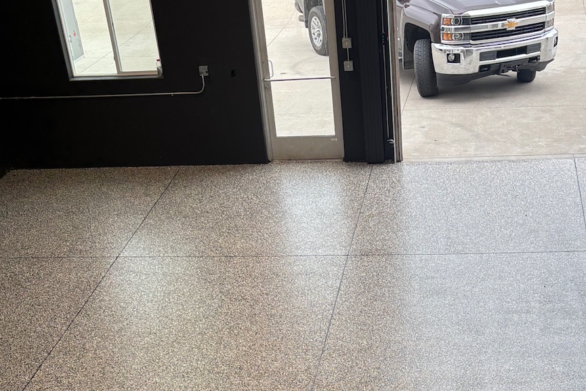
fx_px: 1042
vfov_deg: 19.9
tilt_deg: -34.7
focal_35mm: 64
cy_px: 474
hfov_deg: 31.2
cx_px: 390
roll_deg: +3.5
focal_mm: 5.96
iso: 40
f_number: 1.6
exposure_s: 1/211
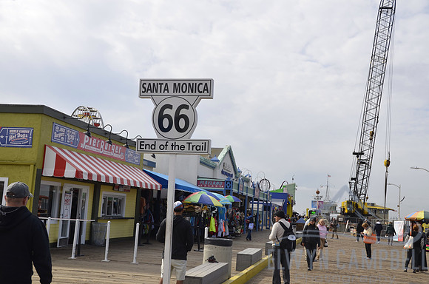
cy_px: 142
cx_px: 214
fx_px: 571
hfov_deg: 41.2
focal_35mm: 48
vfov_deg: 27.9
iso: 100
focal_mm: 32
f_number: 8
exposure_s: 1/250
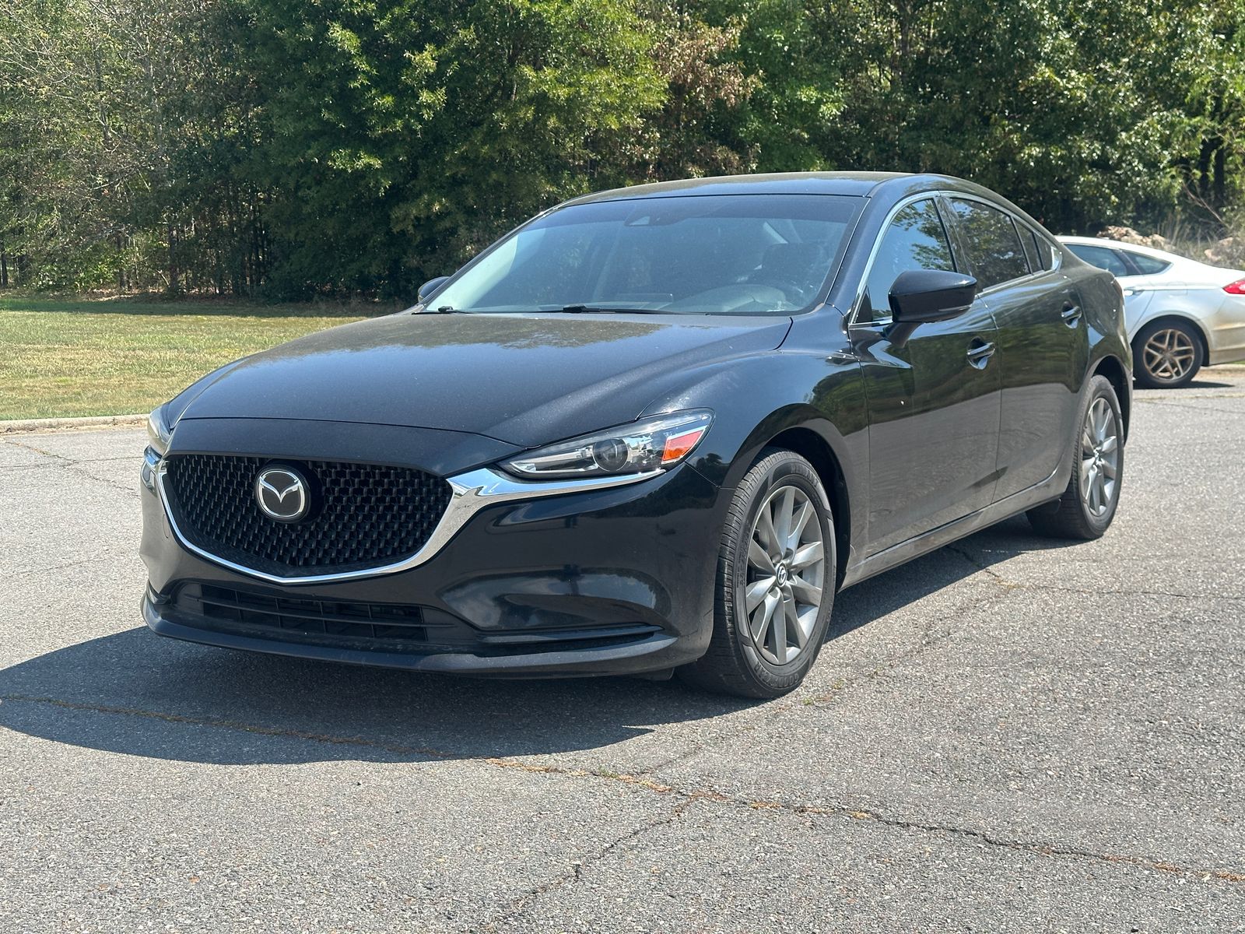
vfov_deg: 30.3
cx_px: 622
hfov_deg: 39.7
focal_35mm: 48
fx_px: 1726
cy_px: 467
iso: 64
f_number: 1.78
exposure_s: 1/1953
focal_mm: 6.86
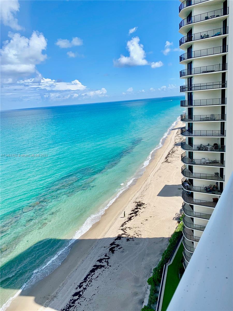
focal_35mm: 26
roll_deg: +4.6
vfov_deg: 67.3
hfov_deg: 53.1
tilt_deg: -12.8
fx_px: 233
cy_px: 156
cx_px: 116
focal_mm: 4.25
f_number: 1.8
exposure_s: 1/2755
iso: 25
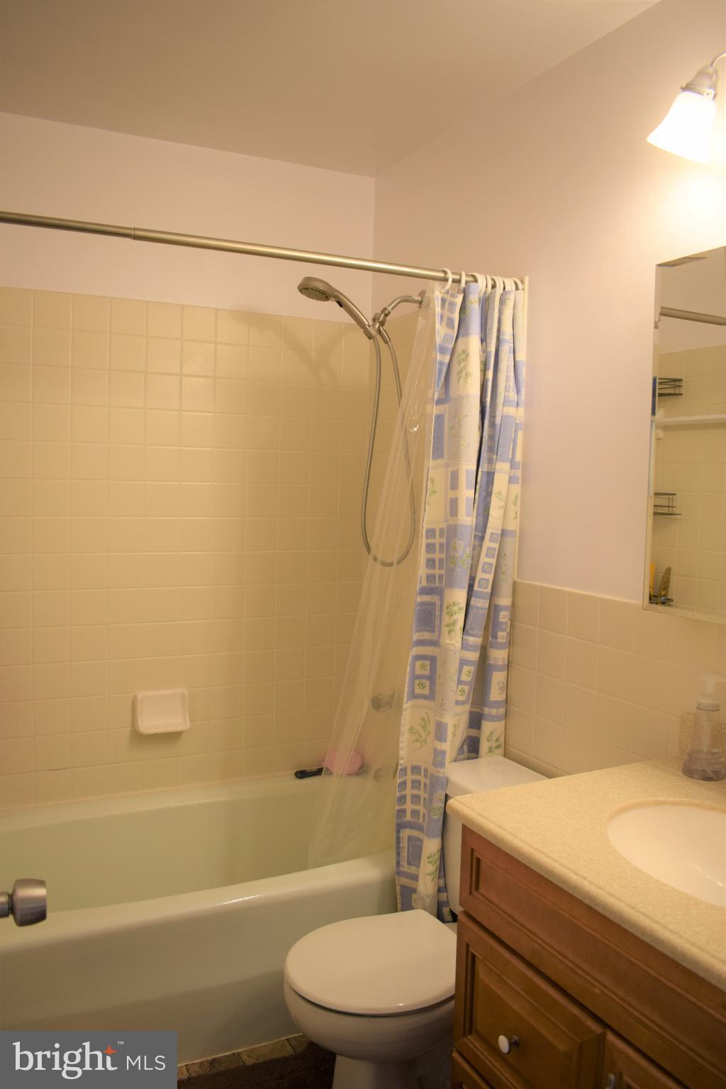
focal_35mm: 27
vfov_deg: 67.4
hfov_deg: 47.9
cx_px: 363
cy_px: 544
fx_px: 817
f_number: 4.5
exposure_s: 1/80
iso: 400
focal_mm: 18
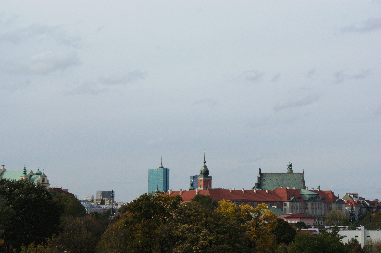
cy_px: 126
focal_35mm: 105
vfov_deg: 13.0
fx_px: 1111
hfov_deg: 19.5
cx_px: 190
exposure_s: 1/1600
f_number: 11
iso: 800
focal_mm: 70
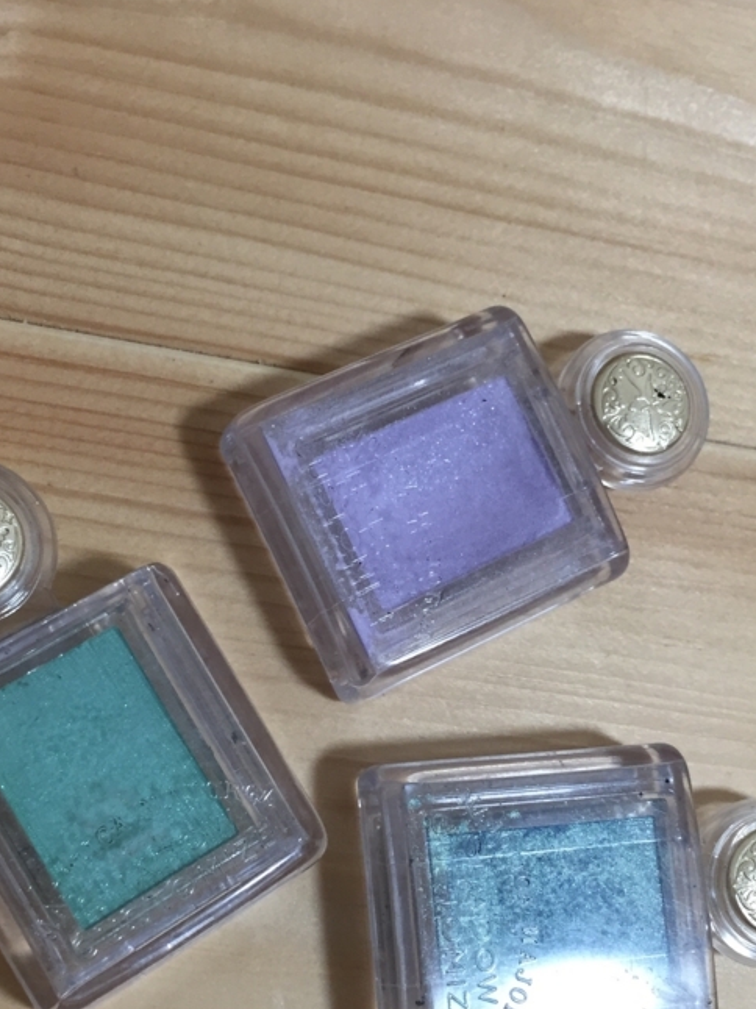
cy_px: 642
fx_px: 1340
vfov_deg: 40.9
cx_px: 341
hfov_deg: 31.5
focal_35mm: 46
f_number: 2.2
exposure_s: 1/30
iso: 80
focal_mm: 4.15
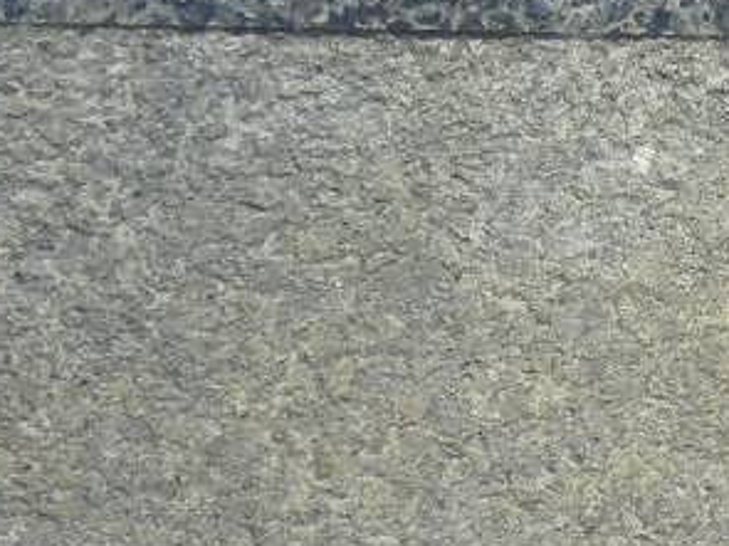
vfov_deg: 3.5
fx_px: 8820
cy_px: -546
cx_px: 1292
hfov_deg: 4.7
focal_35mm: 419
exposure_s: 1/125
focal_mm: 18.3
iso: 64
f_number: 4
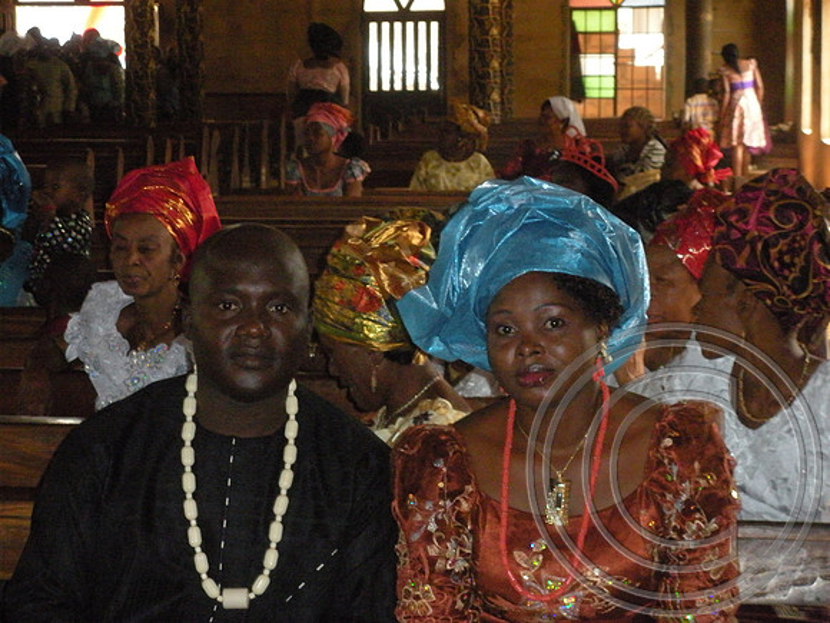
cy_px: 312
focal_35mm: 100
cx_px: 415
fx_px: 2398
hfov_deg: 19.6
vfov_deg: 14.8
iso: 800
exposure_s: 1/125
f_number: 5
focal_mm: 17.4
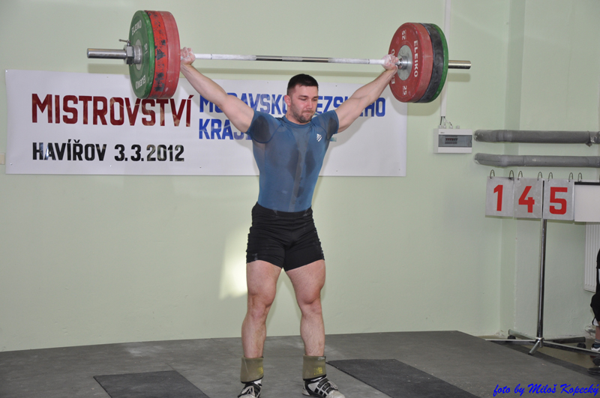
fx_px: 1123
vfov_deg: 20.1
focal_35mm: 68
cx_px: 300
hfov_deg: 29.9
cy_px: 199
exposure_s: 1/200
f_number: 4.8
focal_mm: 45
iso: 400
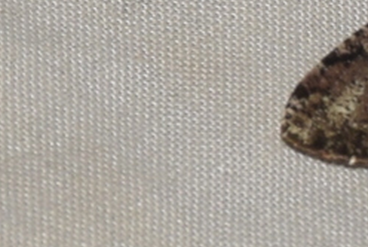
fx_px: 8310
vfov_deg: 1.7
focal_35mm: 812
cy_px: 46
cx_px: 592
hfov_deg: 2.5
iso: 100
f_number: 10
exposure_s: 1/60
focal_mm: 140
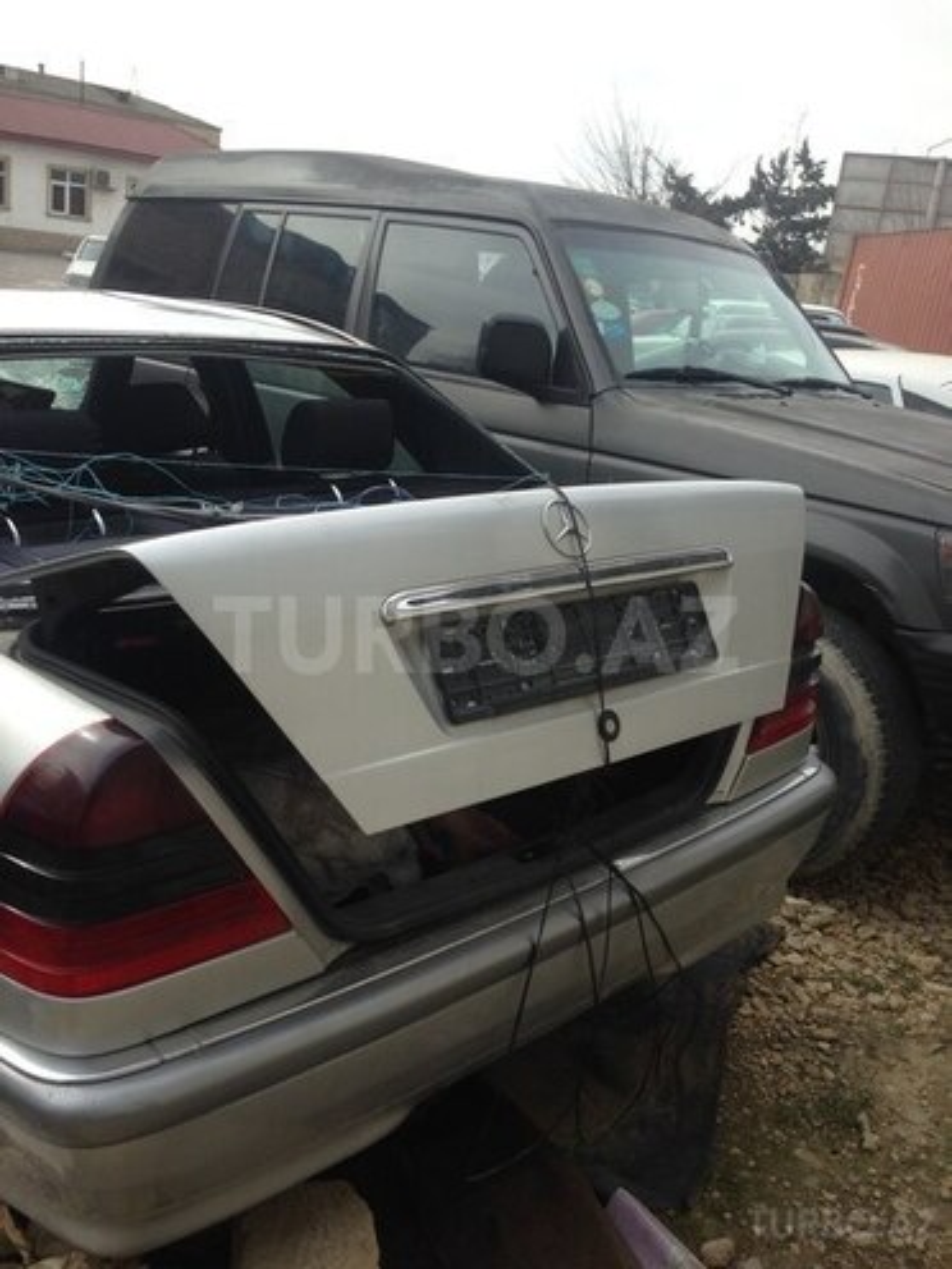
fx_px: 1210
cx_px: 476
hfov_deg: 42.9
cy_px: 634
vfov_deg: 55.4
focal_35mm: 33
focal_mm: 4.12
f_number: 2.4
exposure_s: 1/678
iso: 50
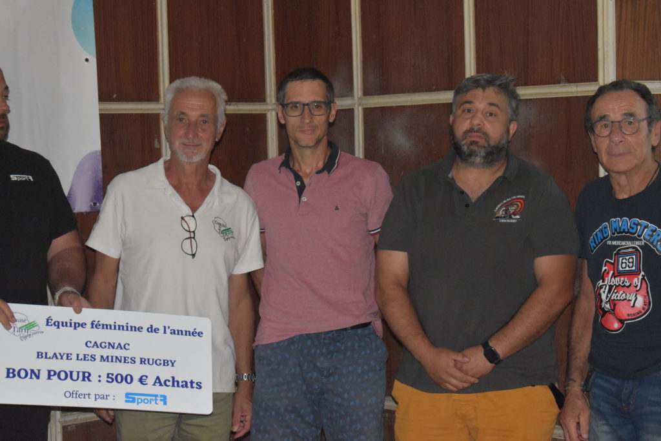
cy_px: 220
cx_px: 330
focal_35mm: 82
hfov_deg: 24.6
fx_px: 1515
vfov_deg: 16.6
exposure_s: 1/60
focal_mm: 55
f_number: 5.6
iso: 6400
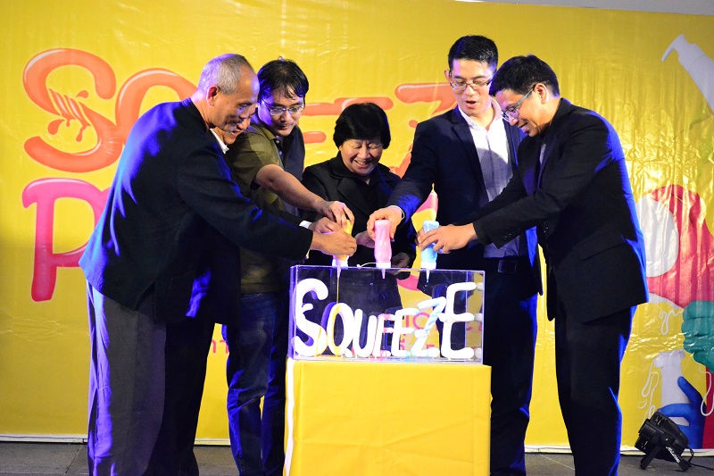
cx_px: 357
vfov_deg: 19.7
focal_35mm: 69
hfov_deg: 29.2
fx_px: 1368
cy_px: 238
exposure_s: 1/200
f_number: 7.1
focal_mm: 46
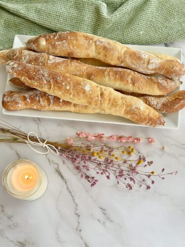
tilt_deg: -75.1
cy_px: 124
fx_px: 342
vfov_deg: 39.7
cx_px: 92
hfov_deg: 30.3
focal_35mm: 48
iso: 80
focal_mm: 6.86
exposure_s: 1/187
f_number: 1.78
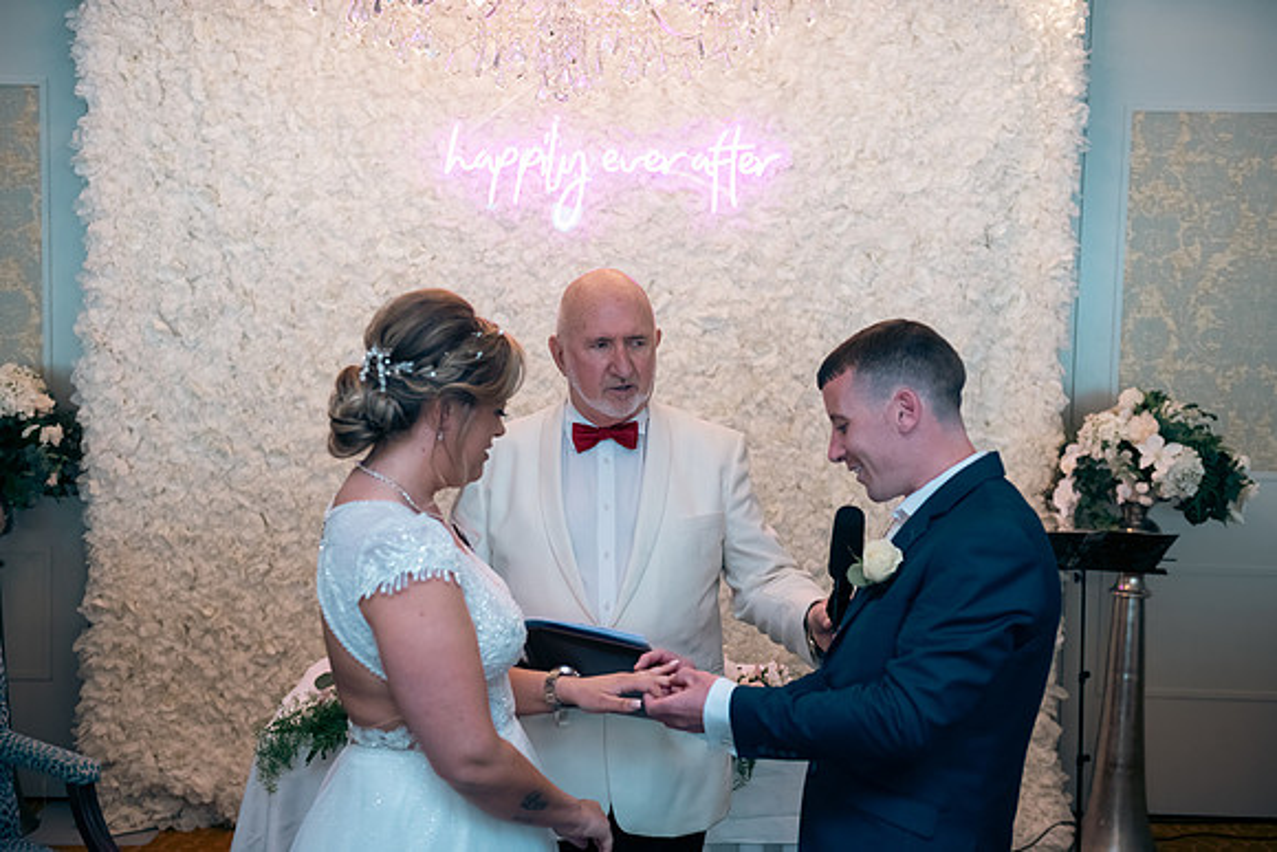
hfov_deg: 44.5
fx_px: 1561
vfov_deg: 30.5
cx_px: 638
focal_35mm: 44
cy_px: 426
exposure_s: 1/160
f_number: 3.5
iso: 640
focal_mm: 44
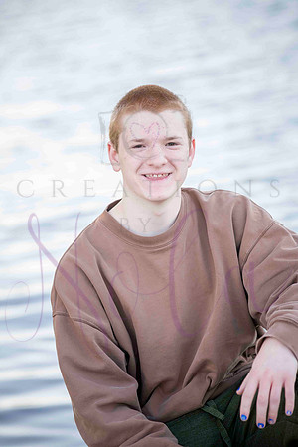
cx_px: 149
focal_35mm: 125
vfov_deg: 16.4
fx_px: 1552
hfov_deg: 11.0
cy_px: 224
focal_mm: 125
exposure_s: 1/640
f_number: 4.5
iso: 400
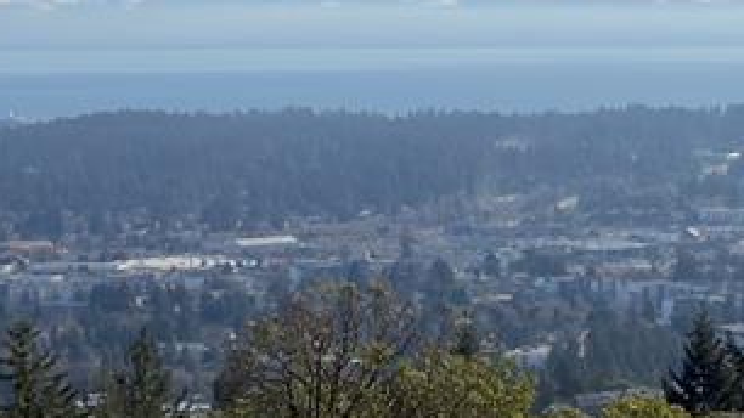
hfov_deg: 11.8
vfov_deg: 6.9
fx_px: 3452
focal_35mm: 175
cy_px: 253
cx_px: 1060
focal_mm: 6.76
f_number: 1.78
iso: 64
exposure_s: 1/5882
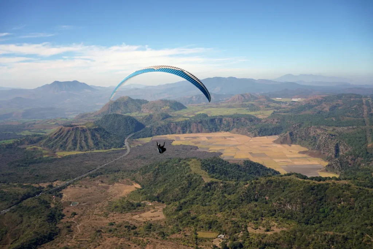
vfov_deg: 37.9
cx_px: 186
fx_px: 363
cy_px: 124
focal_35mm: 35
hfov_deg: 54.4
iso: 100
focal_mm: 35
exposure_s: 1/400
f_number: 8
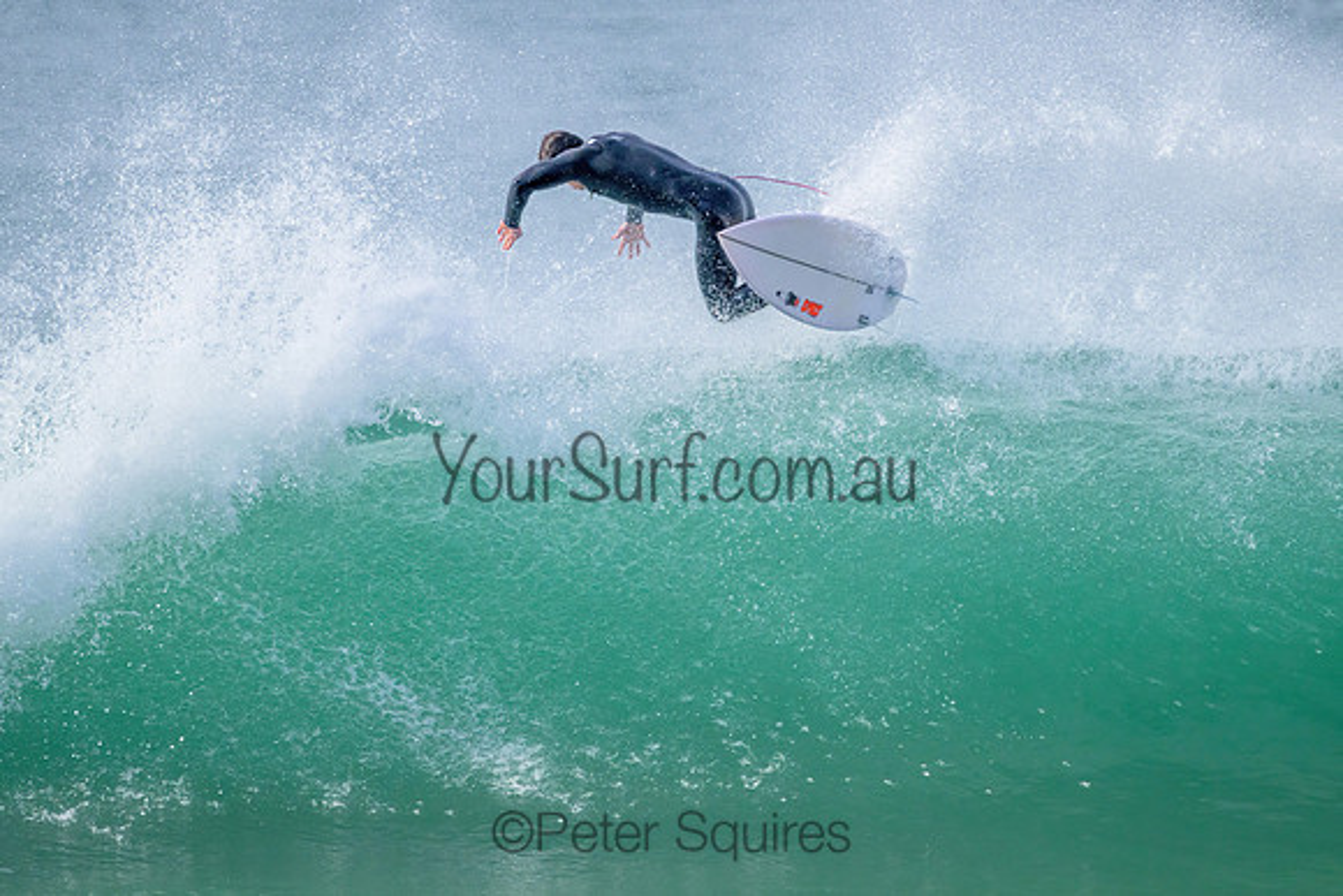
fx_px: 34383
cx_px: 706
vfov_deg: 1.5
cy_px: 444
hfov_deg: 2.2
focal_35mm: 921
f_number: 11
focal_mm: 800
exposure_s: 1/2000
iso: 2200
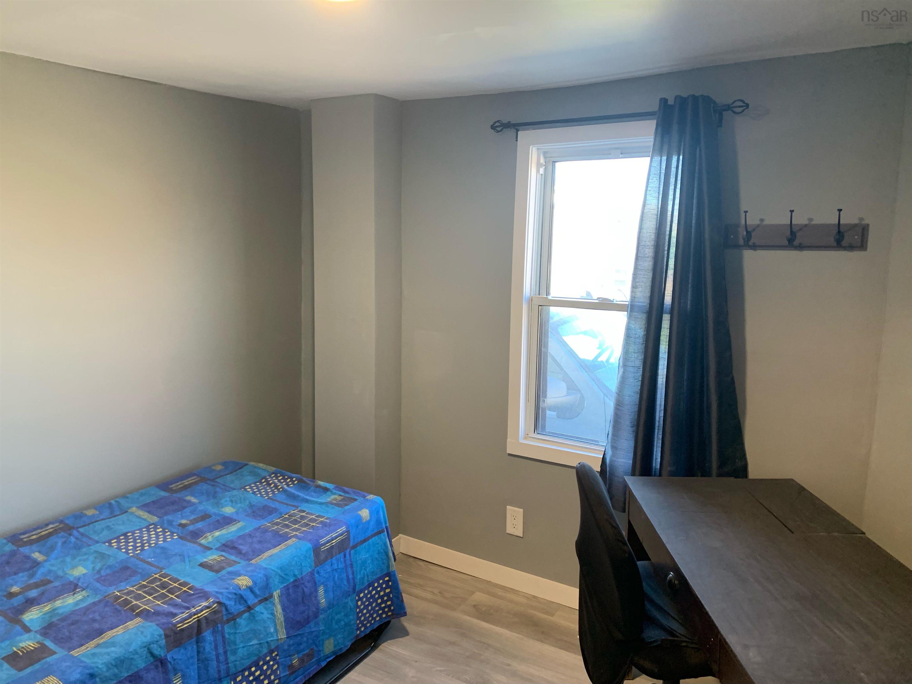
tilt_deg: -10.3
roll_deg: -0.3
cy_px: 342
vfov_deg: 53.1
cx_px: 456
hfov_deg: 67.3
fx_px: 685
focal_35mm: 26
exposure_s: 1/60
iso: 160
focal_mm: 4.25
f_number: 1.8
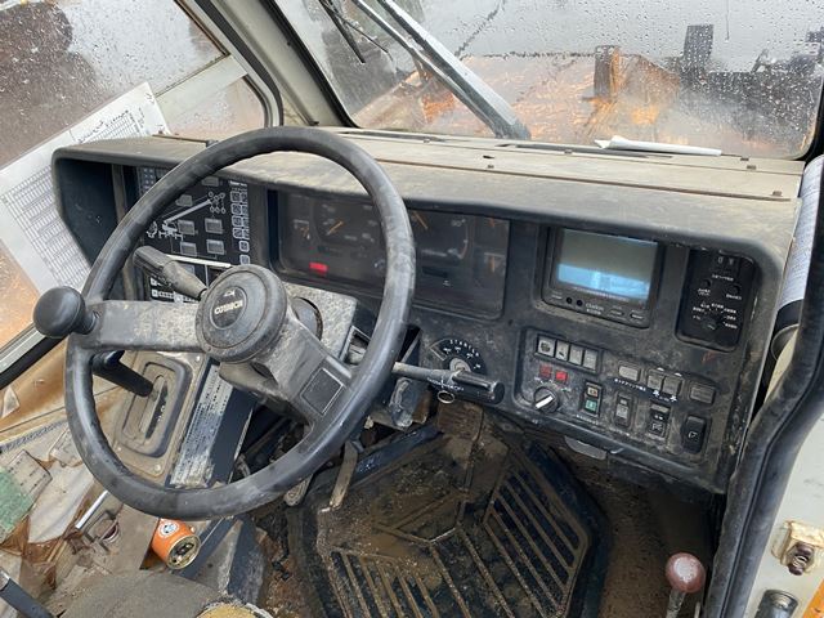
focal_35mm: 26
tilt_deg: -40.0
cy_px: 309
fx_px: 619
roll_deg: +15.0
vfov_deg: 53.1
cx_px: 412
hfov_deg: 67.3
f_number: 1.8
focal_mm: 4.25
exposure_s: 1/60
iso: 160
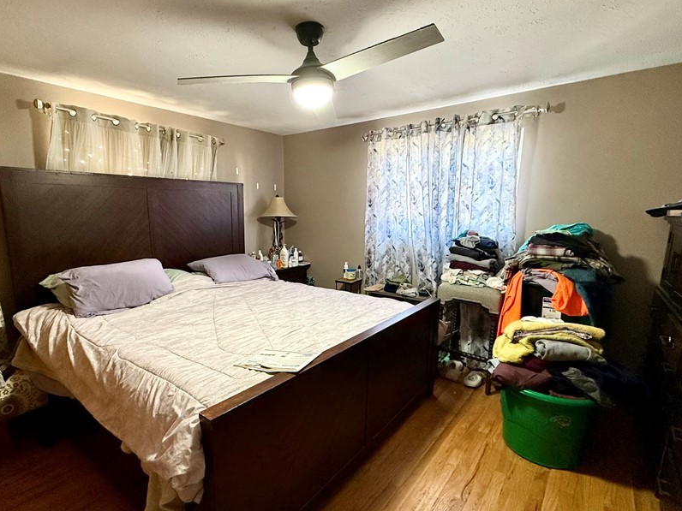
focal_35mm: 18
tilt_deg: -9.0
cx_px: 313
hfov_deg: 87.6
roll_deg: -0.4
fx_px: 355
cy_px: 271
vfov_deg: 71.5
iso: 500
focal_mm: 2.22
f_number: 2.2
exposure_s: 1/120
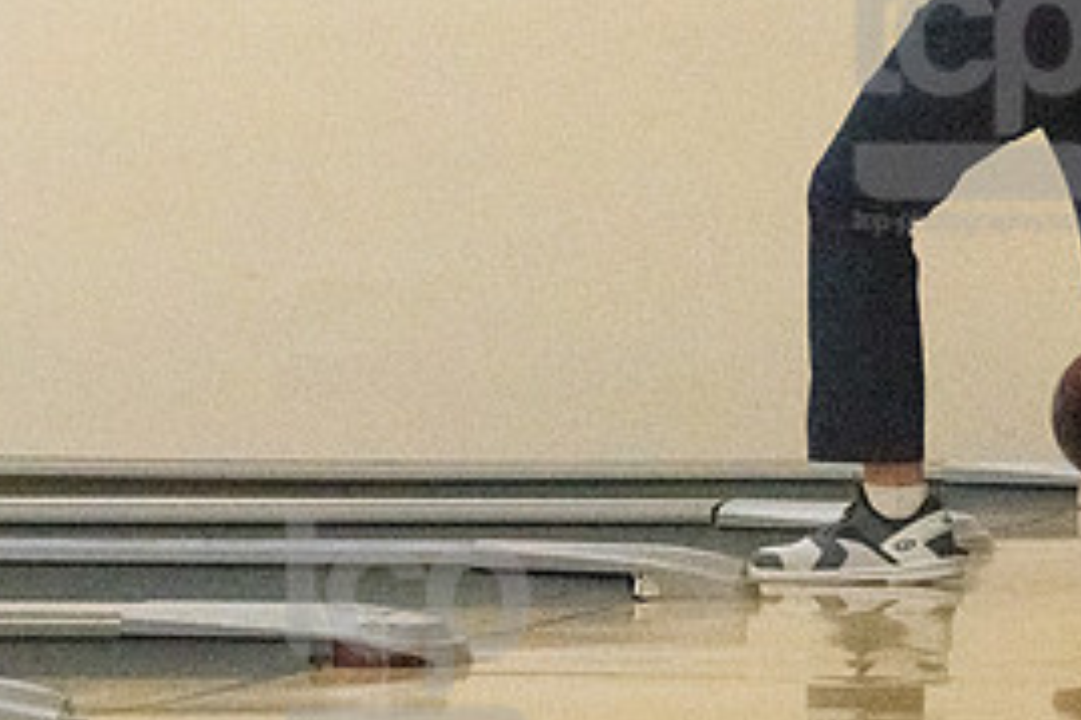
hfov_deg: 5.8
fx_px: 10683
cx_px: 977
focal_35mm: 356
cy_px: 93
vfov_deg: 3.9
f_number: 4.5
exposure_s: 1/1250
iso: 10000
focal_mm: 110
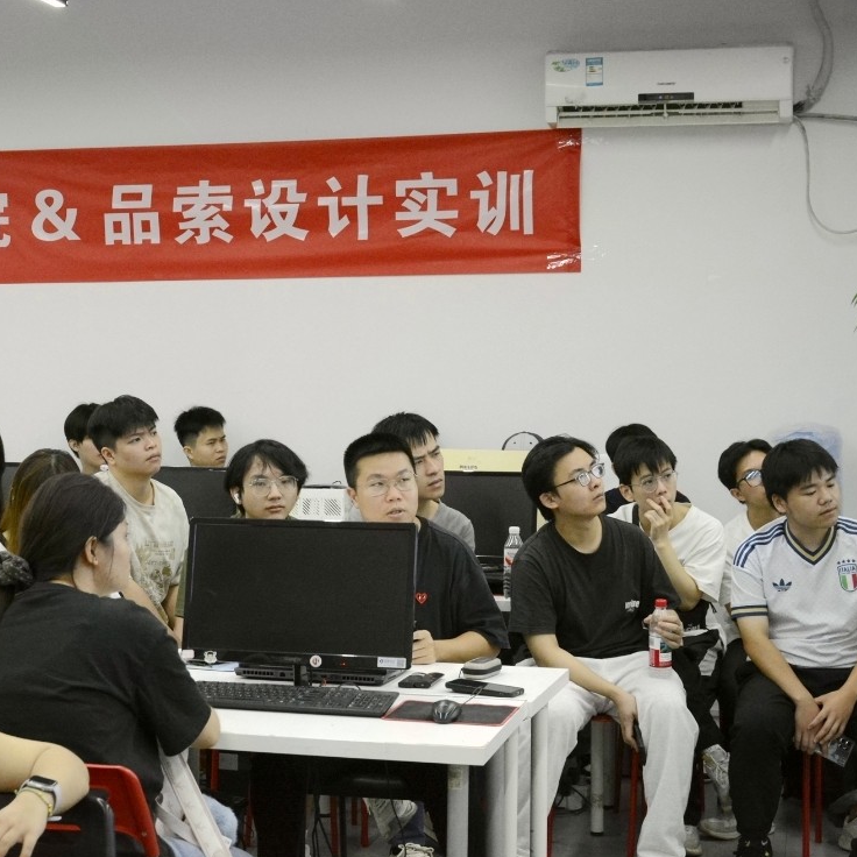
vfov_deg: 26.1
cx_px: 285
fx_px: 1849
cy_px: 431
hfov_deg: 26.0
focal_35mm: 66
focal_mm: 34
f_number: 5.6
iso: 3200
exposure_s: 1/125
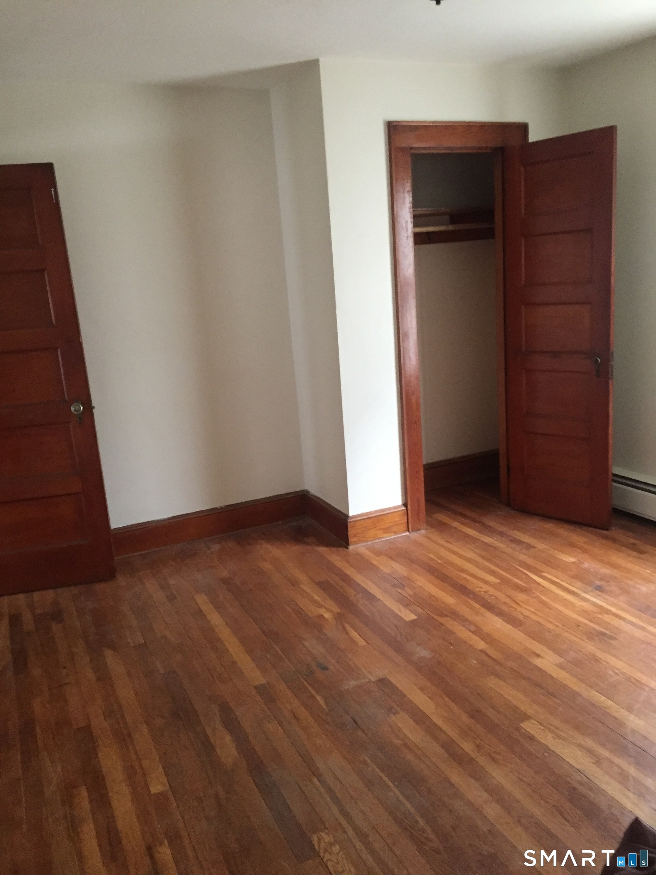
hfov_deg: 48.2
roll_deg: +5.4
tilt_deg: -13.6
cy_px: 438
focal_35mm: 29
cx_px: 328
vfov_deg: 61.7
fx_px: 733
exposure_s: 1/15
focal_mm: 4.15
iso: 250
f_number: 2.2
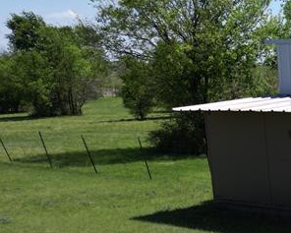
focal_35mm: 81
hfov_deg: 21.1
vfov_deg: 17.7
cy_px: 305
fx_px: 698
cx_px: 392
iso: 100
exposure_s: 1/3000
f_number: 1.7
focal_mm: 6.72
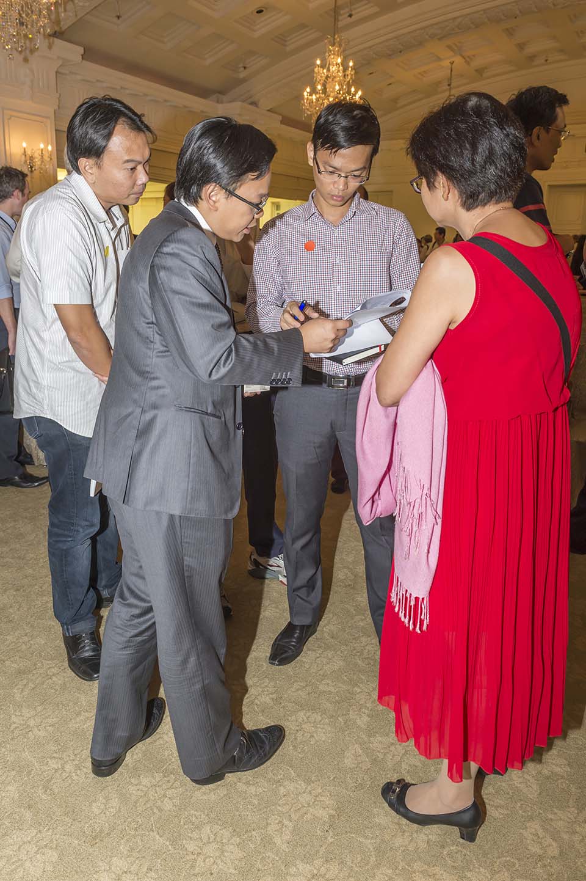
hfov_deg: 53.1
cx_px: 293
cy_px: 440
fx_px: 587
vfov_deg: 73.8
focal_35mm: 24
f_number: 8
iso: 800
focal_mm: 24
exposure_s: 1/60
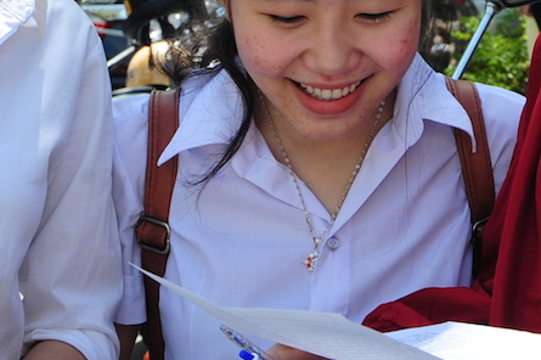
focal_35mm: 164
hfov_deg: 12.5
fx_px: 2463
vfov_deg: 8.3
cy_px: 23
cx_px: 305
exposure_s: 1/320
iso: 500
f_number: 9
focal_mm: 45
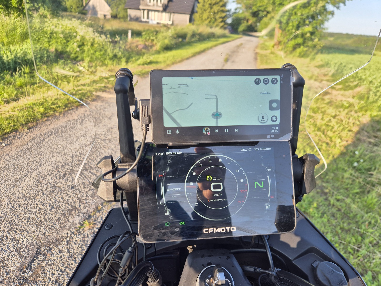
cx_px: 190
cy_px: 143
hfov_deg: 73.9
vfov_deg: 58.9
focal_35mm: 23
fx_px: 253
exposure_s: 1/332
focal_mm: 5.4
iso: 25
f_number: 1.8
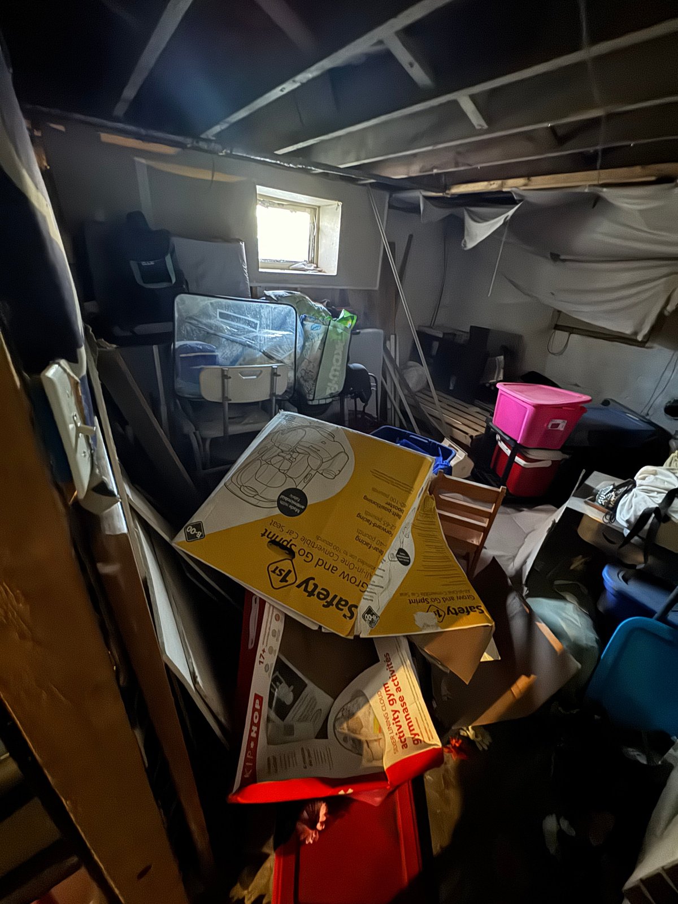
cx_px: 339
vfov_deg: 102.1
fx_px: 365
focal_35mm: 14
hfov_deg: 85.7
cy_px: 452
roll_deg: -4.8
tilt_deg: -29.6
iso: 2500
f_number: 2.2
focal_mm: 2.22
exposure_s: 1/7
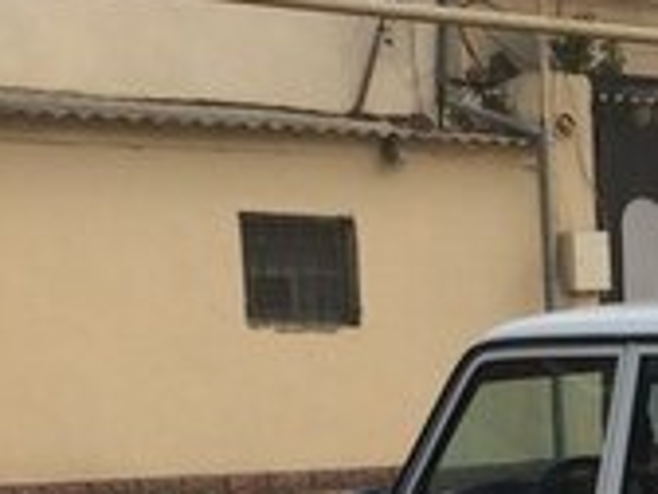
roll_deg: +0.4
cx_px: 846
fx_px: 2167
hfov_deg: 16.4
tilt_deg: -7.5
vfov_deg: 12.6
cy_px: 641
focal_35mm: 114
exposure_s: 1/1953
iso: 32
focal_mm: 4.15
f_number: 2.2
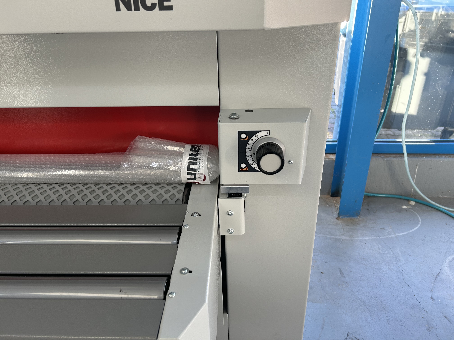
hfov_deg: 67.3
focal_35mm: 26
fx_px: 341
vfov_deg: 53.1
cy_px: 170
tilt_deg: -29.3
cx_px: 227
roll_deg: +1.4
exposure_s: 1/100
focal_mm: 5.7
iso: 50
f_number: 1.5
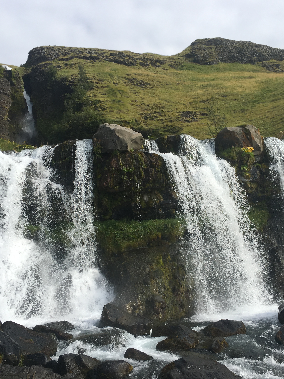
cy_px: 190
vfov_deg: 47.9
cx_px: 163
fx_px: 427
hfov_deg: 36.7
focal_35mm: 39
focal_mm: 4.15
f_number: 2.2
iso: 25
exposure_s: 1/1538
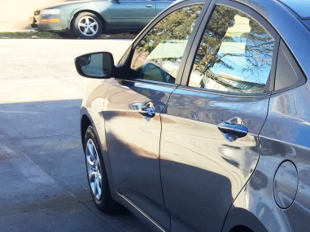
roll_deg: -2.0
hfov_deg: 22.4
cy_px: 203
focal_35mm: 78
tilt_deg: -16.6
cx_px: 401
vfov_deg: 18.6
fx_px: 699
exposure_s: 1/350
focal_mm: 4.15
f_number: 2.2
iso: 32
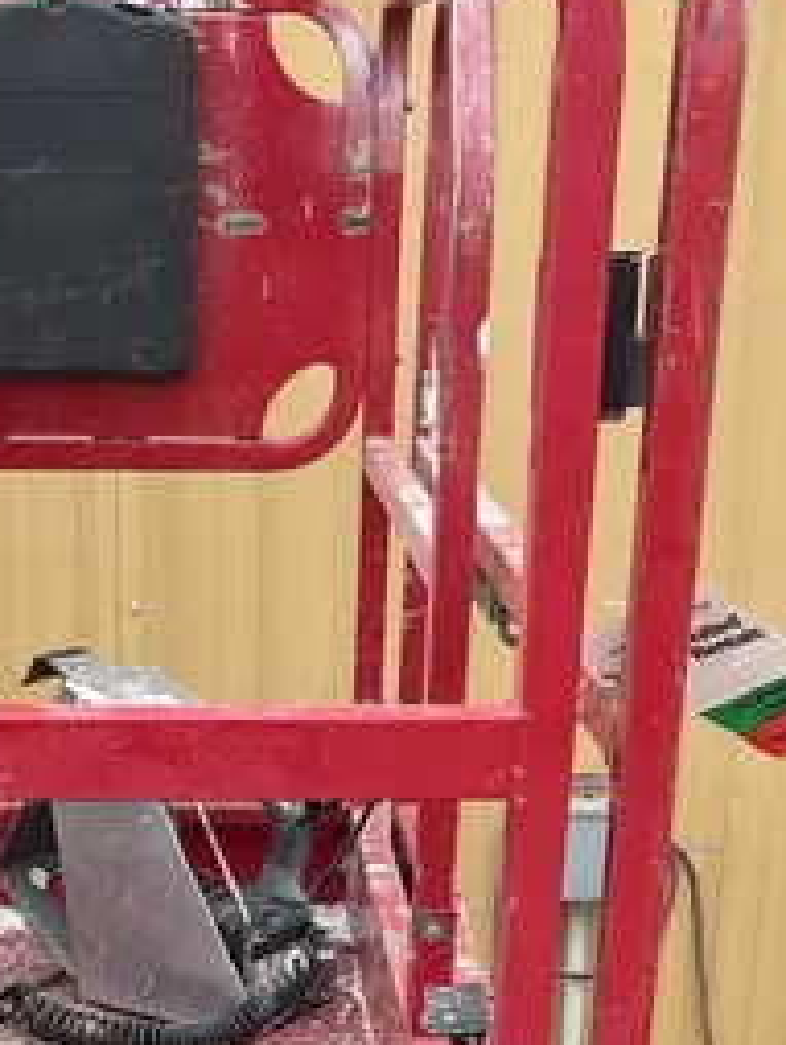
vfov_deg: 24.2
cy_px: 1154
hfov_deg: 19.5
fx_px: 2267
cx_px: 210
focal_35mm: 75
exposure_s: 1/1311
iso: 50
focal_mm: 5.96
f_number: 1.6
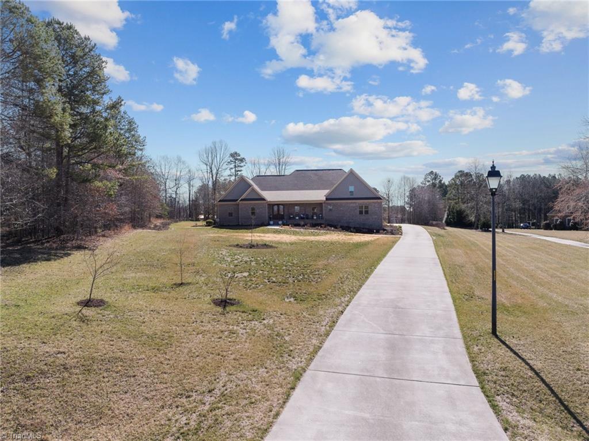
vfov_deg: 56.7
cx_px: 294
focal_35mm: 24
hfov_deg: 71.6
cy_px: 220
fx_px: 408
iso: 140
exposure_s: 1/2500
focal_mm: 12.29
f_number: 2.8
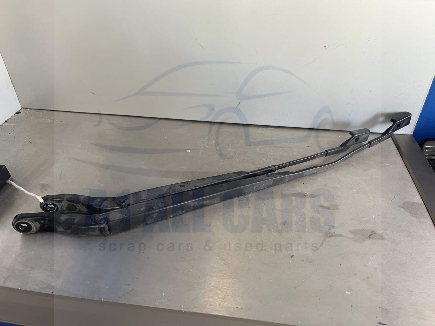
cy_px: 163
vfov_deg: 53.1
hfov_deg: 67.3
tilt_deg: -39.2
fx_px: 327
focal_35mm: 26
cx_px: 218
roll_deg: +1.8
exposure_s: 1/77
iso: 125
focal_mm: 5.1
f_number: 1.6
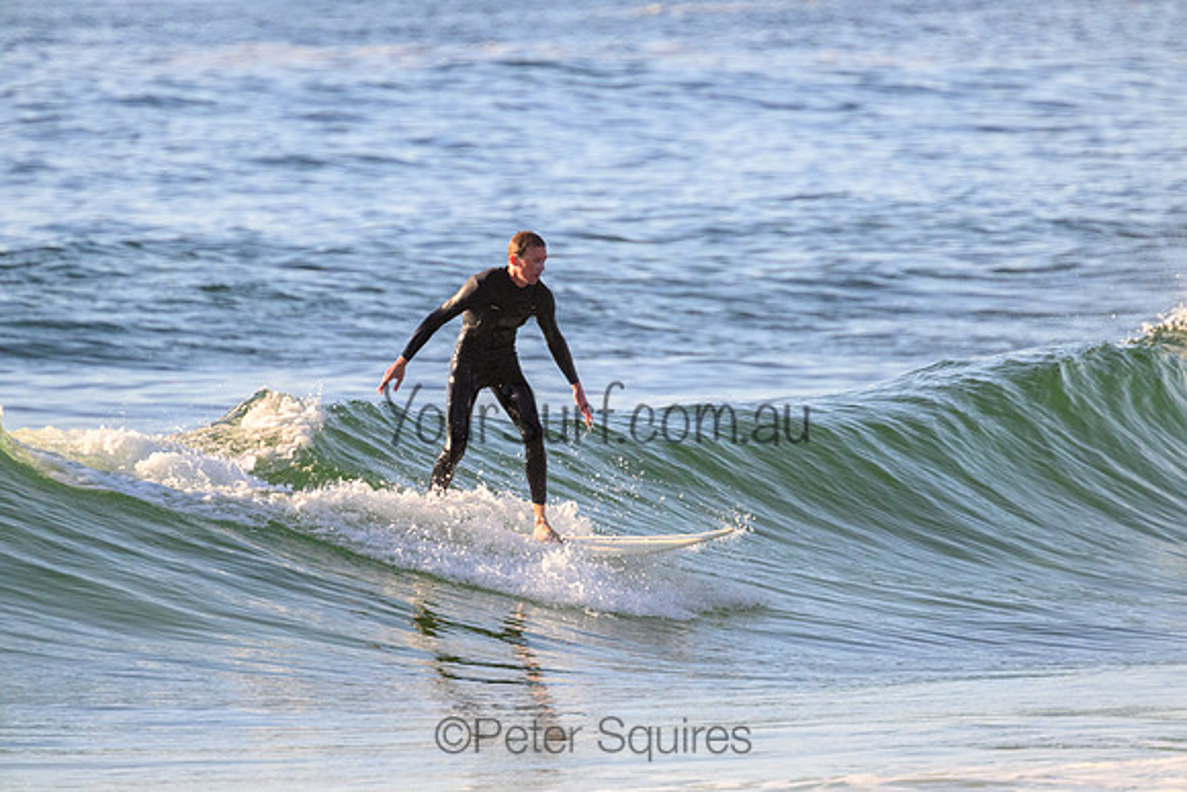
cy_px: 396
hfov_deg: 2.6
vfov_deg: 1.7
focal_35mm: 800
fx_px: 26383
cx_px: 594
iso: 1800
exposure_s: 1/2000
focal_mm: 800
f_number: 11
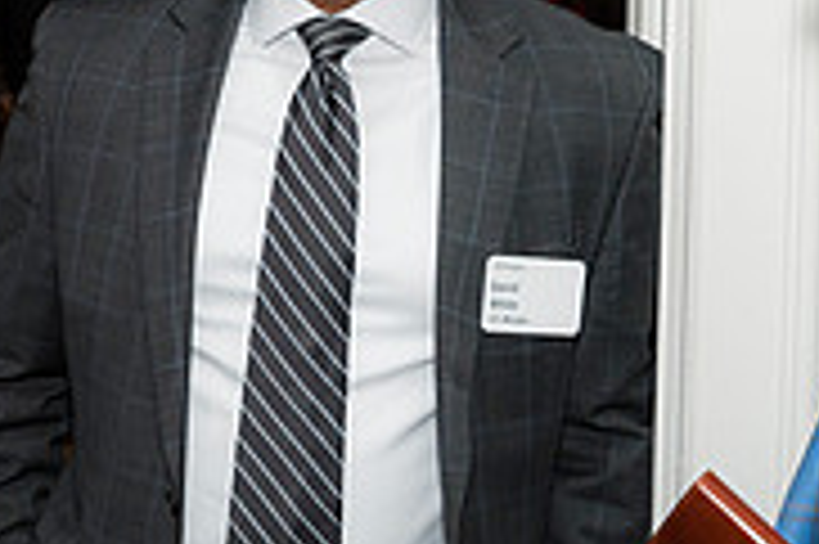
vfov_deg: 13.3
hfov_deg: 20.0
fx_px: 2318
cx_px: 306
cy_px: 97
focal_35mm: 102
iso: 800
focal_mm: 32
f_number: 5.6
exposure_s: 1/125
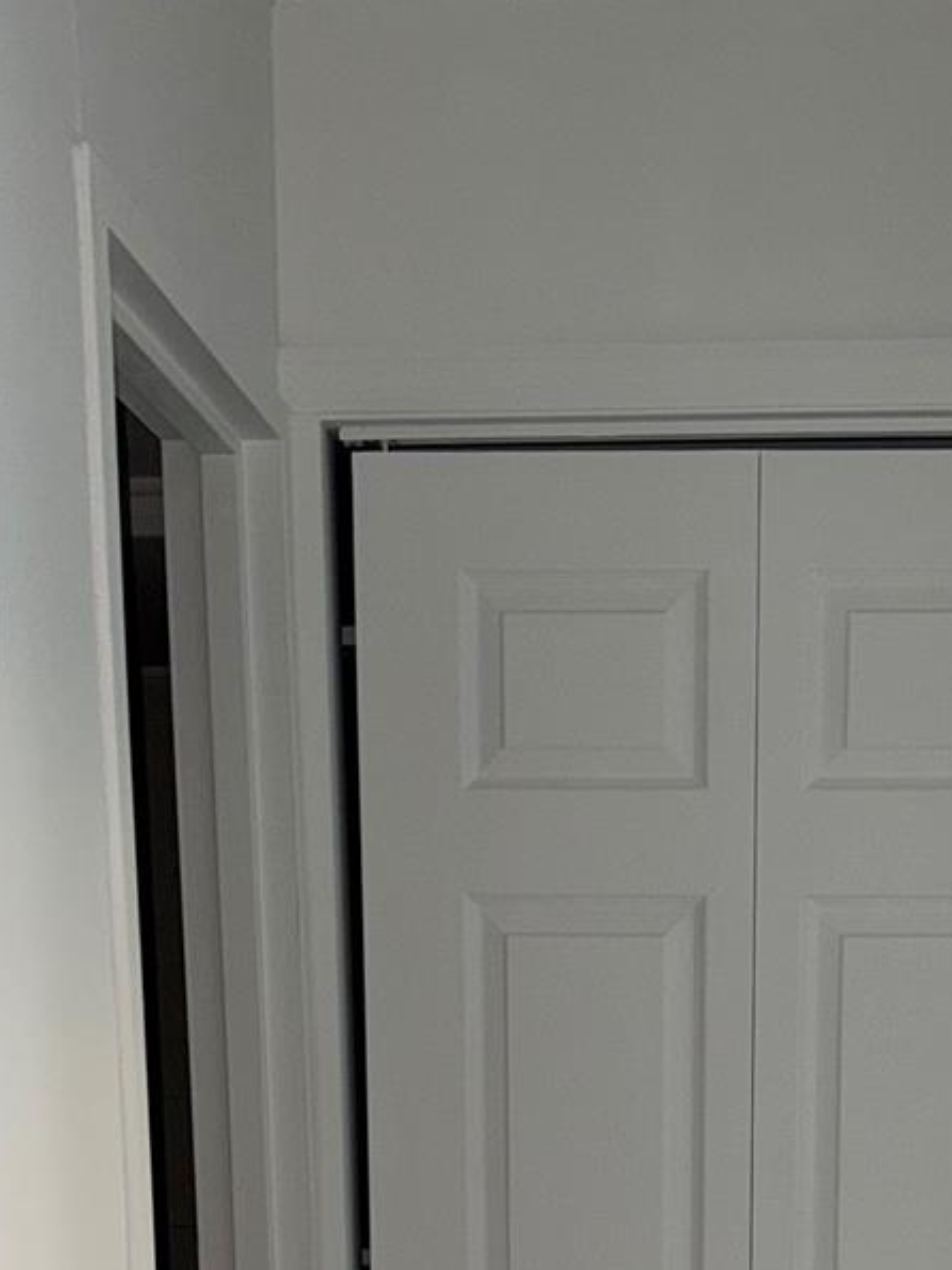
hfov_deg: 23.4
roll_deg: +0.1
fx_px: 2274
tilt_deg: -7.1
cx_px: 694
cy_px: 1362
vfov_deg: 28.6
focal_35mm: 62
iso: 50
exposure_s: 1/74
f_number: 1.78
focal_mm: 6.76
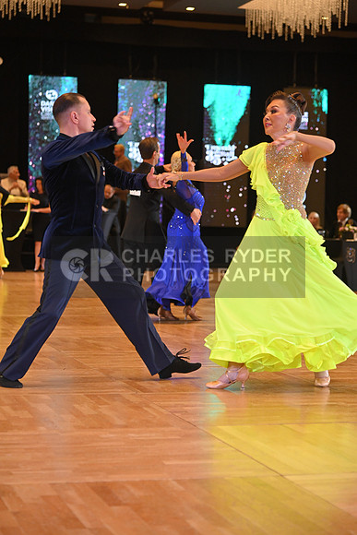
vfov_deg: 23.6
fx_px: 1278
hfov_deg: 15.9
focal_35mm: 86
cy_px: 268
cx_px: 178
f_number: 4
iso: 1600
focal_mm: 86
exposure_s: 1/400
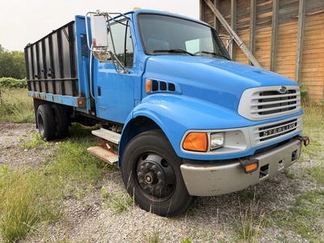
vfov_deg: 56.8
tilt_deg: -11.1
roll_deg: +2.0
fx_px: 225
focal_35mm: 24
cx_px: 162
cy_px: 122
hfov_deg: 71.6
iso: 80
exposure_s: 1/2053
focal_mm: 6.76
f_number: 1.78
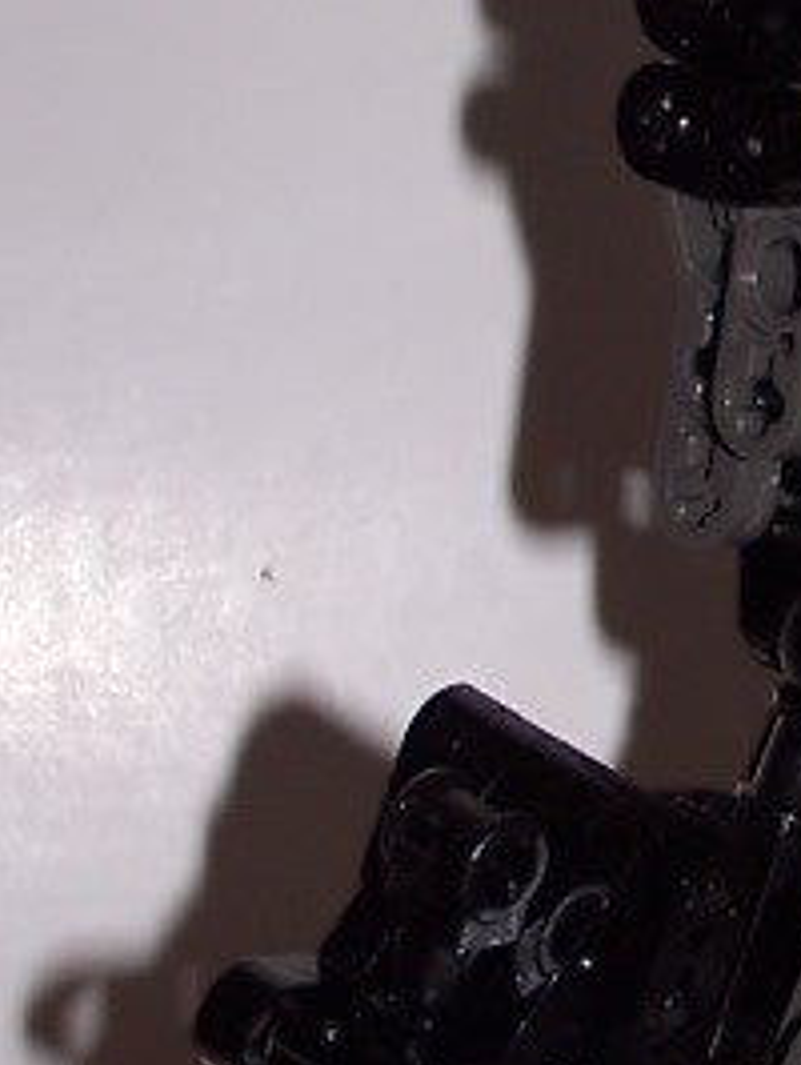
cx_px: 1542
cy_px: 697
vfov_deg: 6.4
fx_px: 9580
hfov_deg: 4.7
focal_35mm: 311
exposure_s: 1/60
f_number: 3.2
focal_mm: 11.5
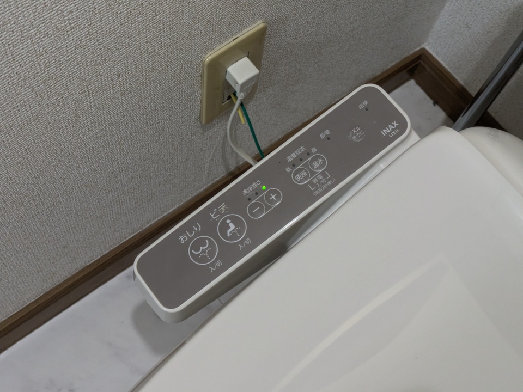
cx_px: 262
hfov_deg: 37.5
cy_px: 196
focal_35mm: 51
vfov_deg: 28.6
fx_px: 771
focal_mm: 5.43
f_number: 1.89
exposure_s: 1/60
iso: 506
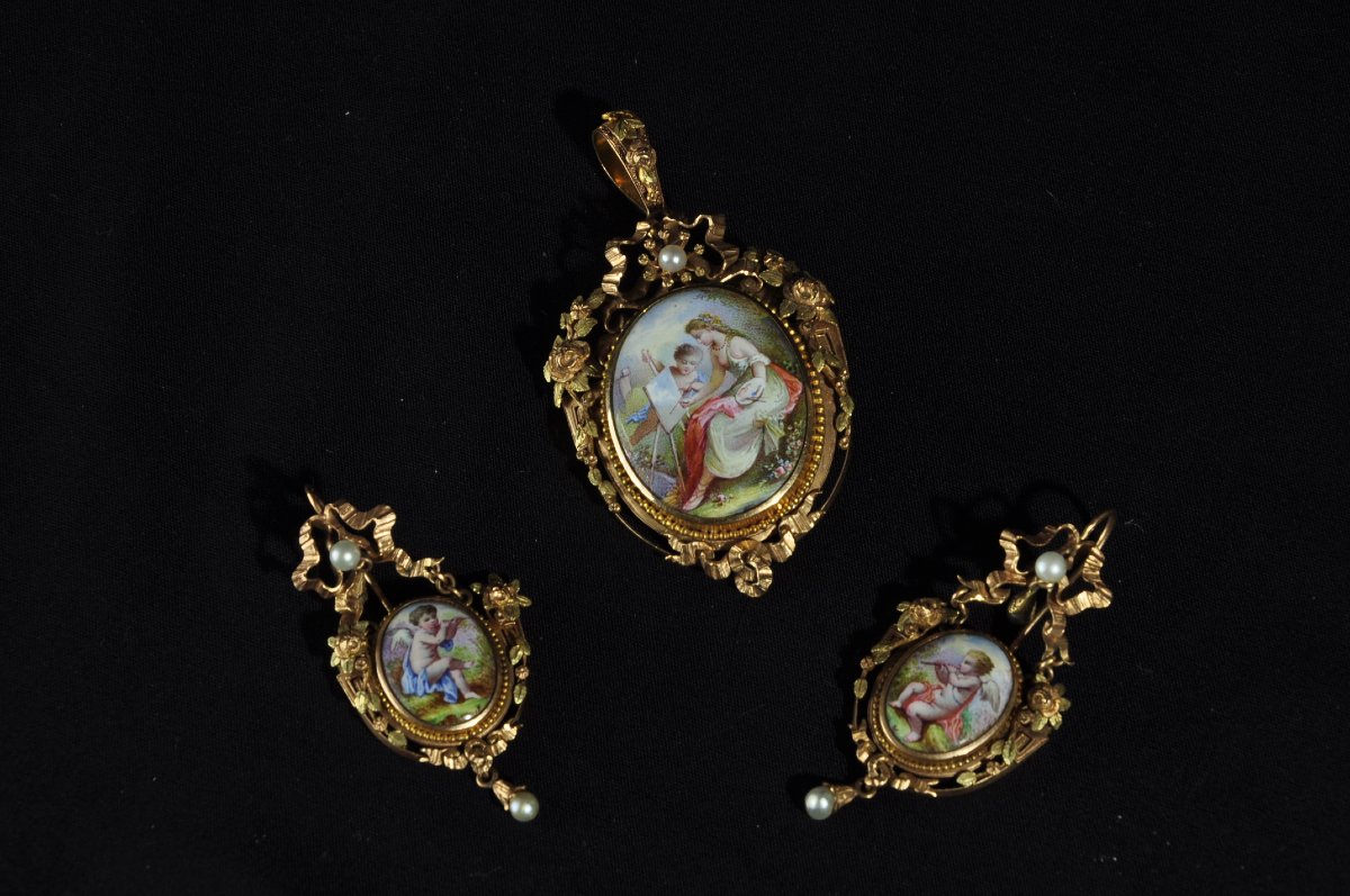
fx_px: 4214
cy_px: 448
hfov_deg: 18.2
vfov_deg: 12.1
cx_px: 675
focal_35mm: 112
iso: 200
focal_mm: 75
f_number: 20
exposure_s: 1/100
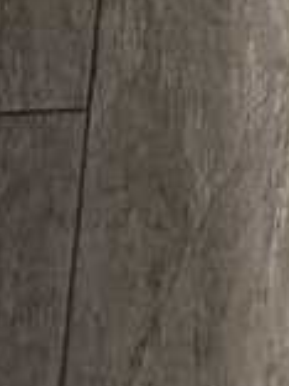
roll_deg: -2.9
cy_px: -891
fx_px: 1080
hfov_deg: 14.9
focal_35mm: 97
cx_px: 319
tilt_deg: -18.8
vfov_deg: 10.3
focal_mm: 2.22
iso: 100
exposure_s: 1/120
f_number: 2.2
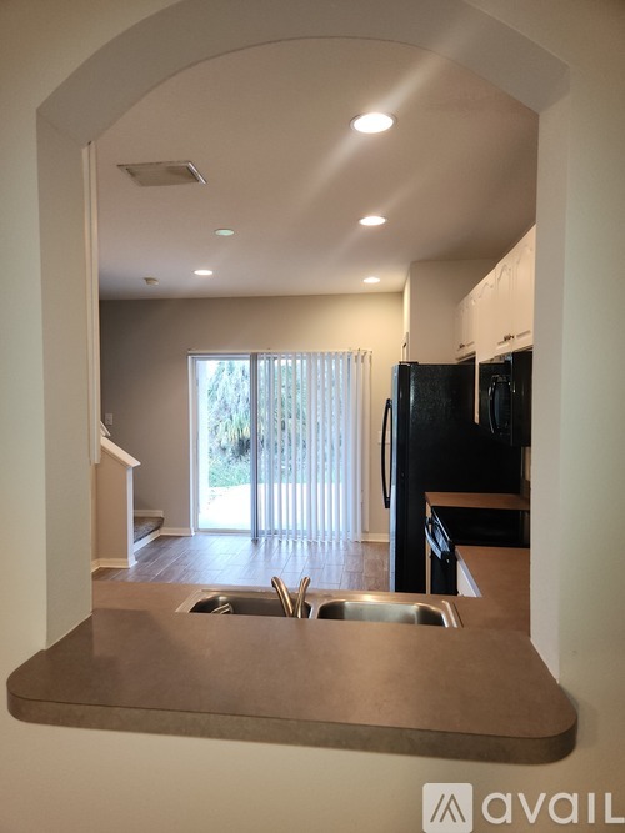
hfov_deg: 58.9
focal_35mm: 23
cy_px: 416
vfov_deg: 73.9
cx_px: 312
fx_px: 554
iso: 125
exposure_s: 1/60
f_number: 1.8
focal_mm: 5.4
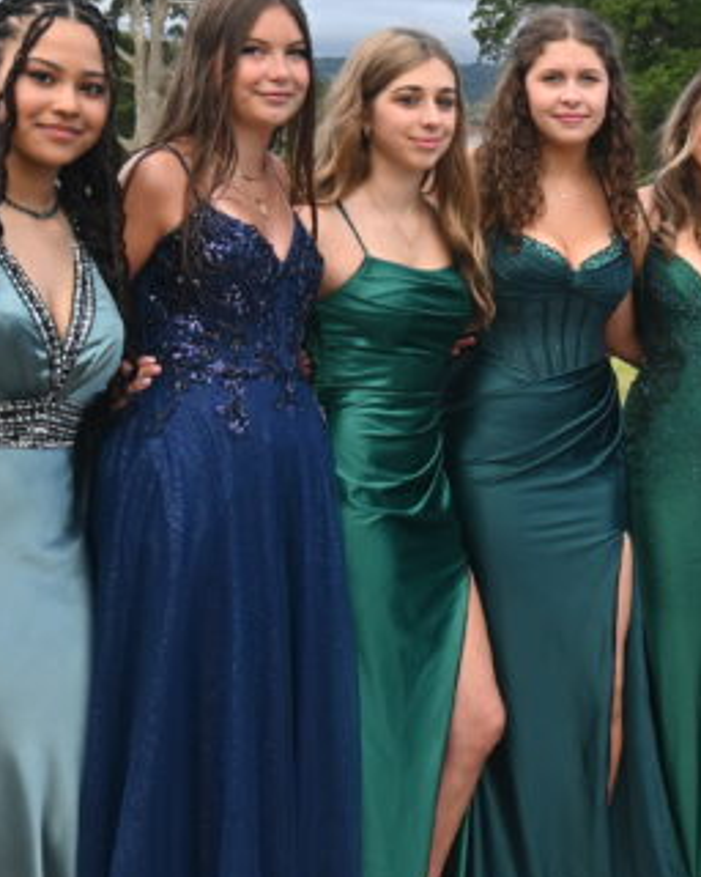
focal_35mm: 79
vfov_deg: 24.2
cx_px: 759
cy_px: 382
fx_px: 2042
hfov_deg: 18.8
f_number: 5
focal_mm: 17.5
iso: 200
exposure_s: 1/250
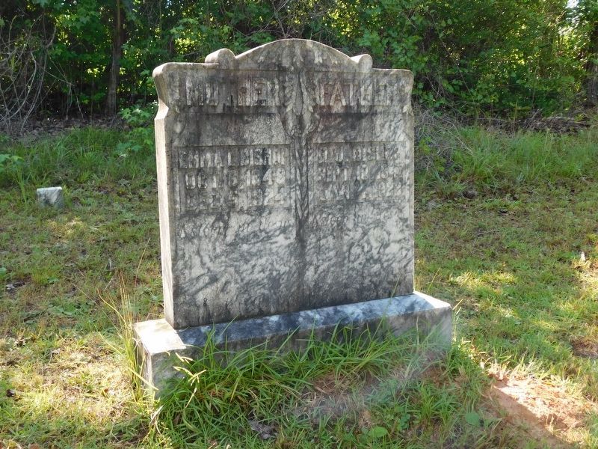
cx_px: 299
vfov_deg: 39.7
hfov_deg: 51.4
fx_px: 622
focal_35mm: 36
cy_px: 224
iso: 125
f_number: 3.5
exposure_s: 1/125
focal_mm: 6.3
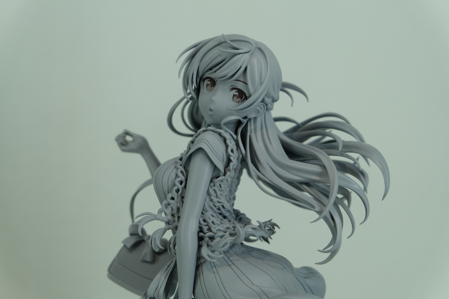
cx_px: 224
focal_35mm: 75
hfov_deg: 27.0
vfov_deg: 18.2
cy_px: 150
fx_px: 935
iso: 500
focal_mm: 50
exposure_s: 1/125
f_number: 5.6
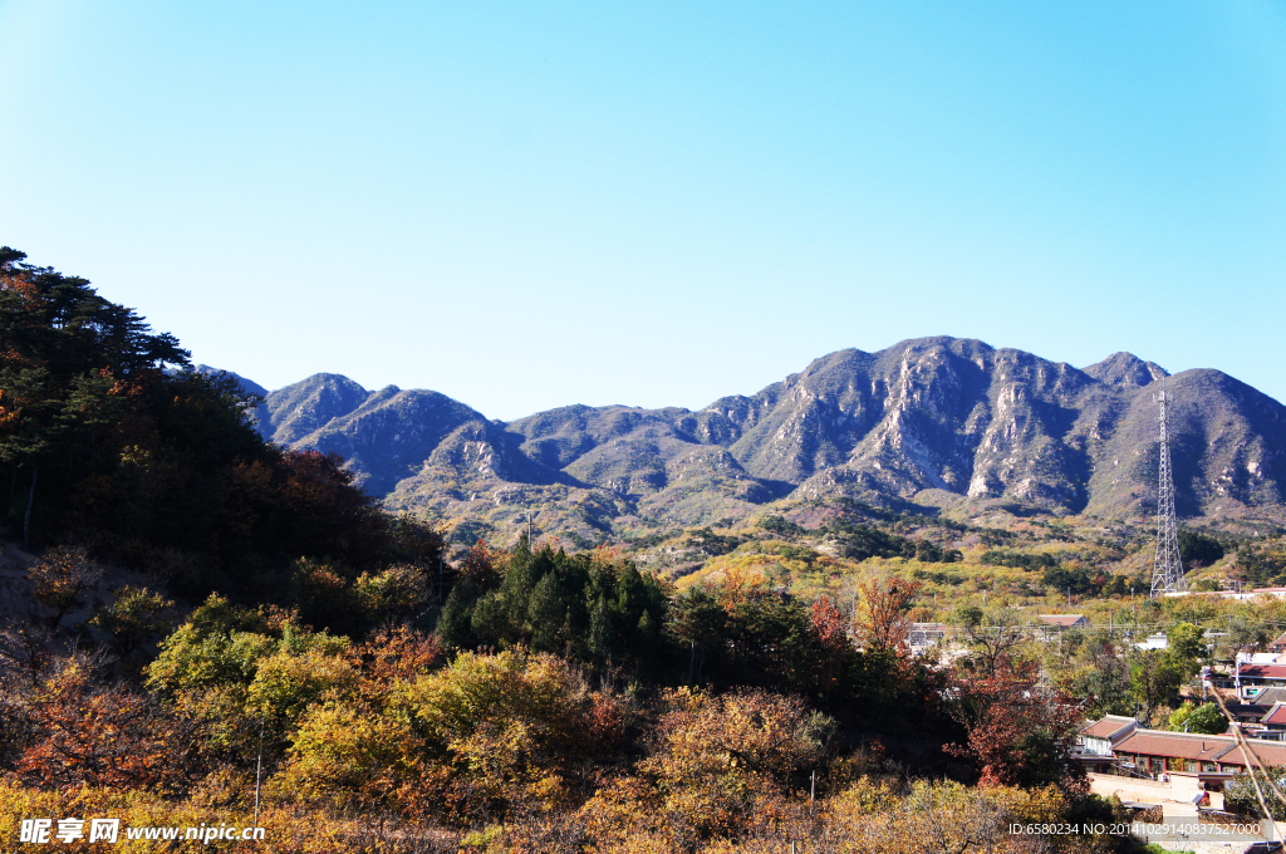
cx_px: 643
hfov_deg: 42.4
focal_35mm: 46
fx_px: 1659
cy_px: 427
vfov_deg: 28.9
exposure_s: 1/400
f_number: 6.3
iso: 200
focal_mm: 31
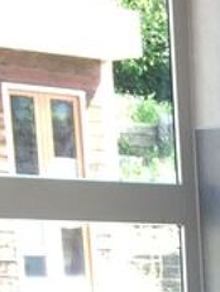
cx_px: 599
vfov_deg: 10.7
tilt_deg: -17.3
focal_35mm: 167
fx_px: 1411
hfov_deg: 8.0
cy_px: 616
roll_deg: -1.8
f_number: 2.2
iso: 40
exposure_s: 1/100
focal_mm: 4.15
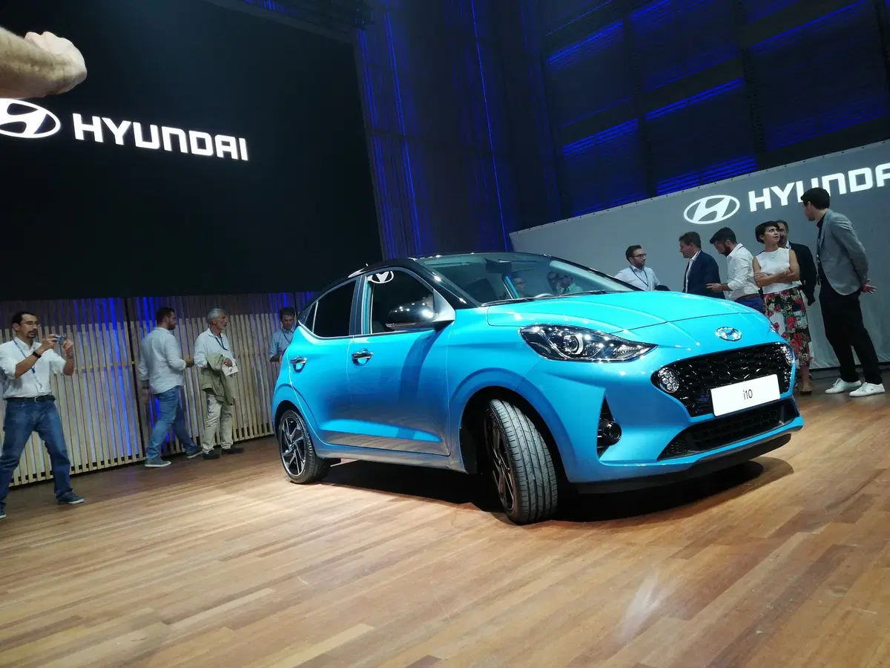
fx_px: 668
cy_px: 334
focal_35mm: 26
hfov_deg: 67.3
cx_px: 445
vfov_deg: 53.1
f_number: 2.2
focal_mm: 3.81
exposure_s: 1/50
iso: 160
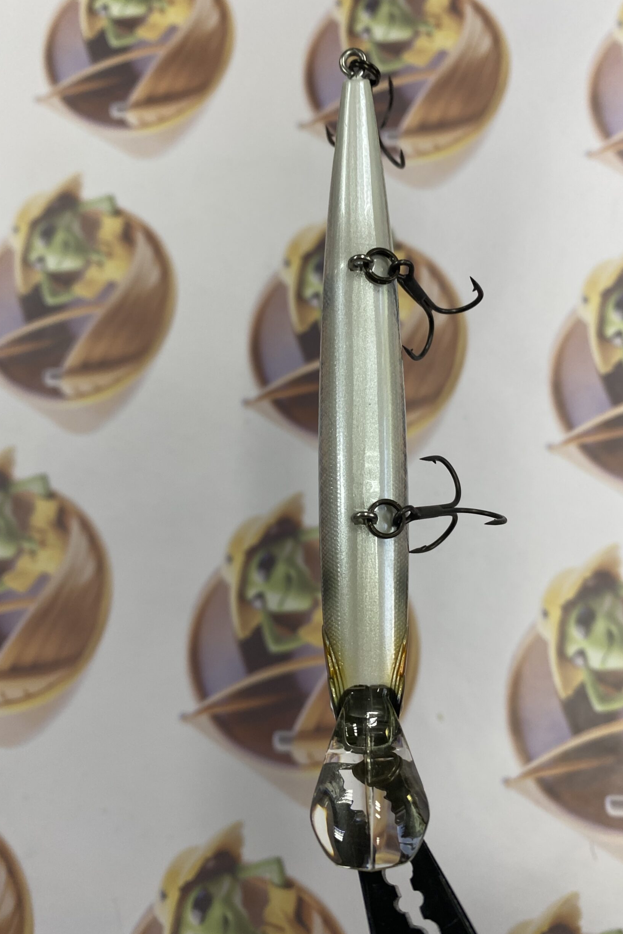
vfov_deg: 67.4
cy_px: 466
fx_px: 701
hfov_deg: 47.8
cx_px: 359
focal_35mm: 27
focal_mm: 4.25
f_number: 1.8
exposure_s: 1/120
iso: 125
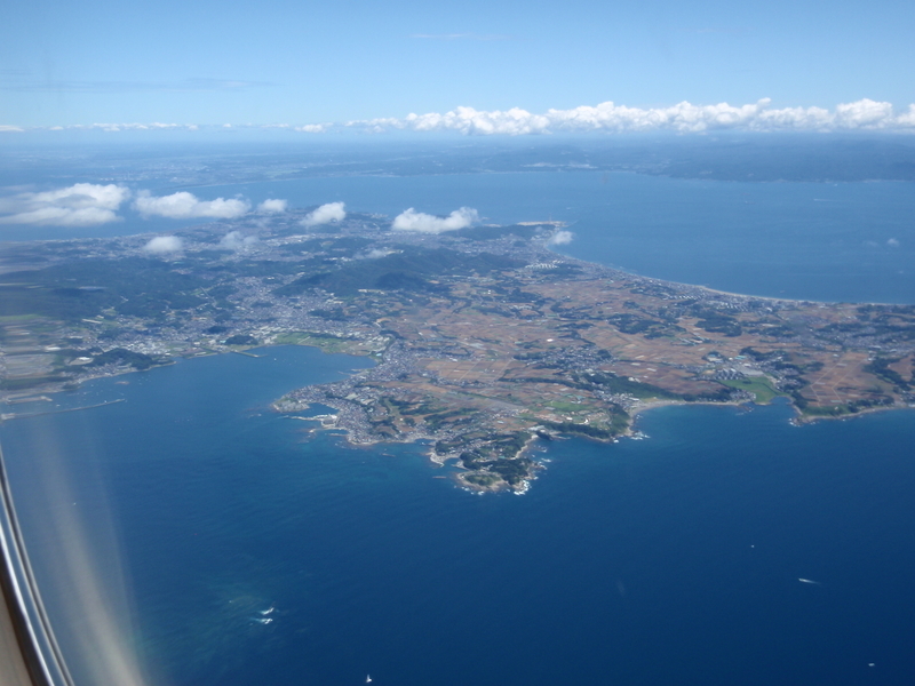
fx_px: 952
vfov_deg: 39.7
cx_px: 458
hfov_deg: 51.4
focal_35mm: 36
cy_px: 343
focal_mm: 6.53
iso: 64
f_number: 6.3
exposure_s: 1/200
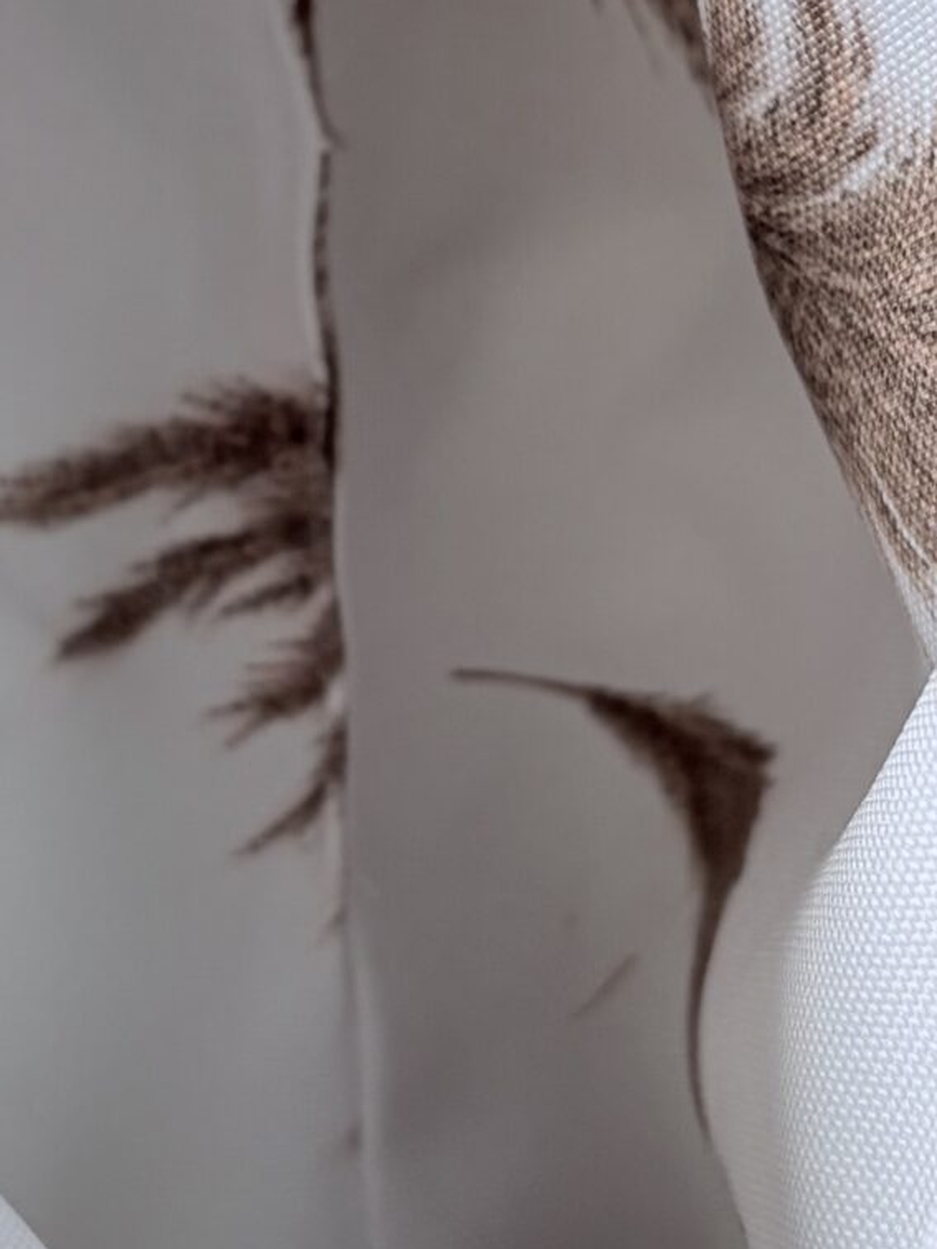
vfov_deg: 22.1
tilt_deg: -80.8
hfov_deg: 16.8
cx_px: 331
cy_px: 365
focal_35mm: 88
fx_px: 3176
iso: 40
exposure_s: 1/121
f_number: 1.6
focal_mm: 5.96
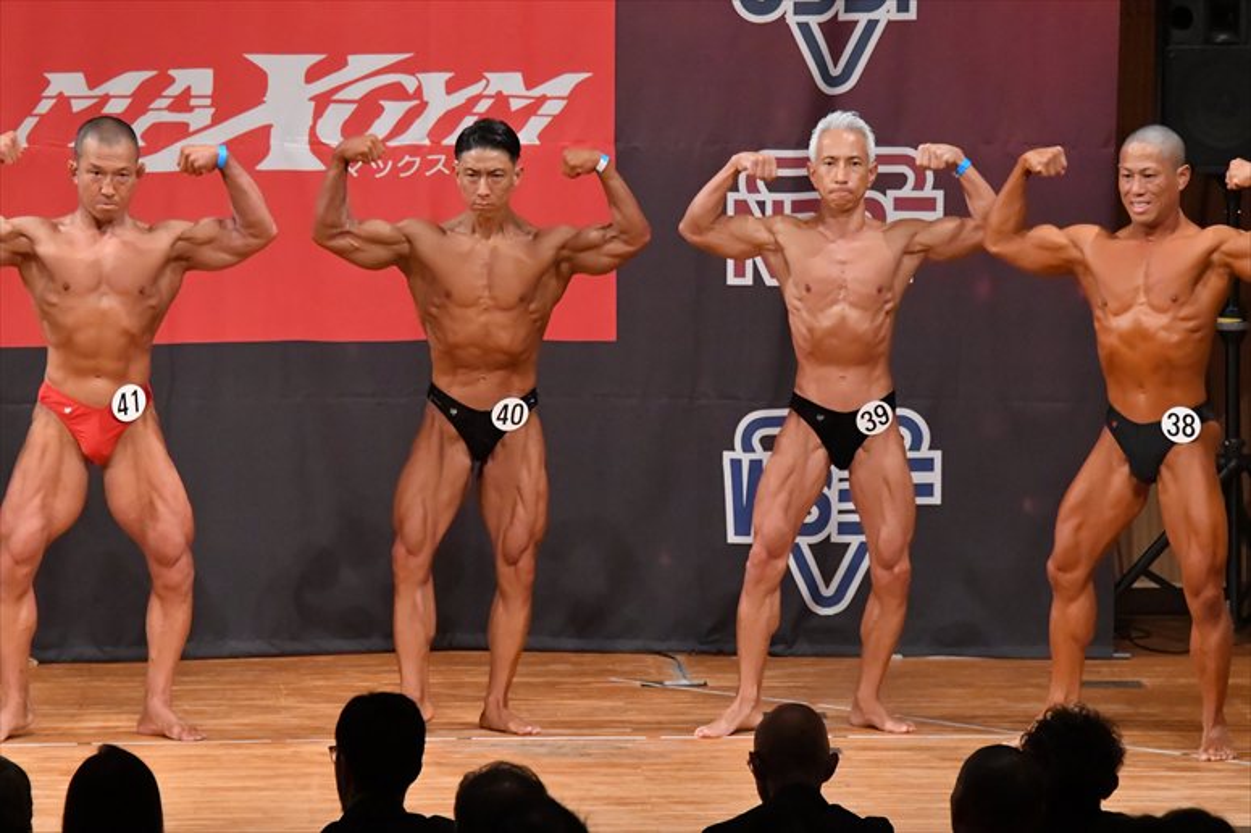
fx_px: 8857
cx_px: 626
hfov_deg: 8.1
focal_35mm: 255
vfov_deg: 5.4
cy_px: 416
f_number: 5.6
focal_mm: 170
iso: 9000
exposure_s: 1/400
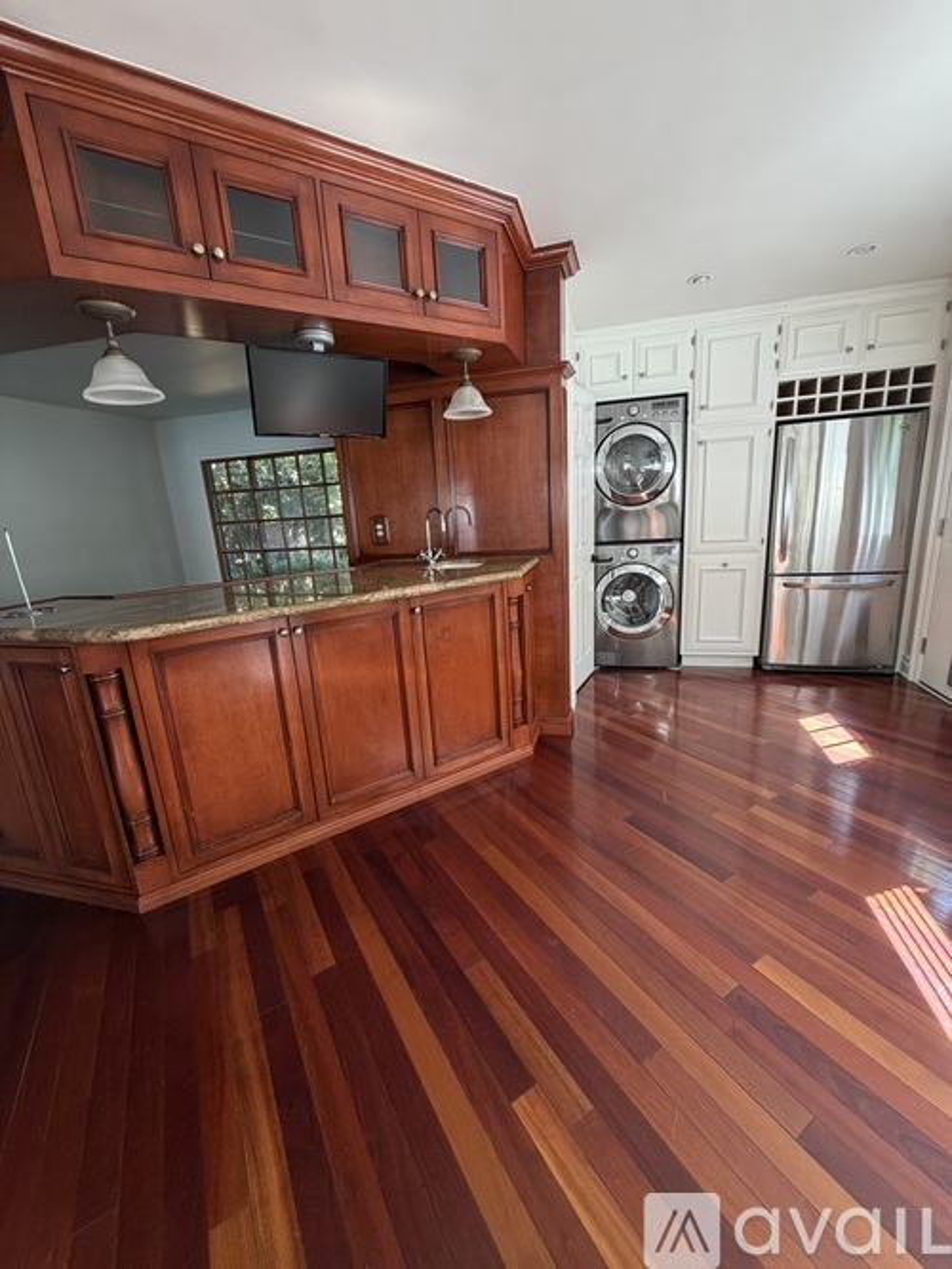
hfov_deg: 85.7
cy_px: 634
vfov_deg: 102.1
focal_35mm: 14
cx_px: 476
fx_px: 514
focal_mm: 2.22
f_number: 2.2
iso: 200
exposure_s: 1/121
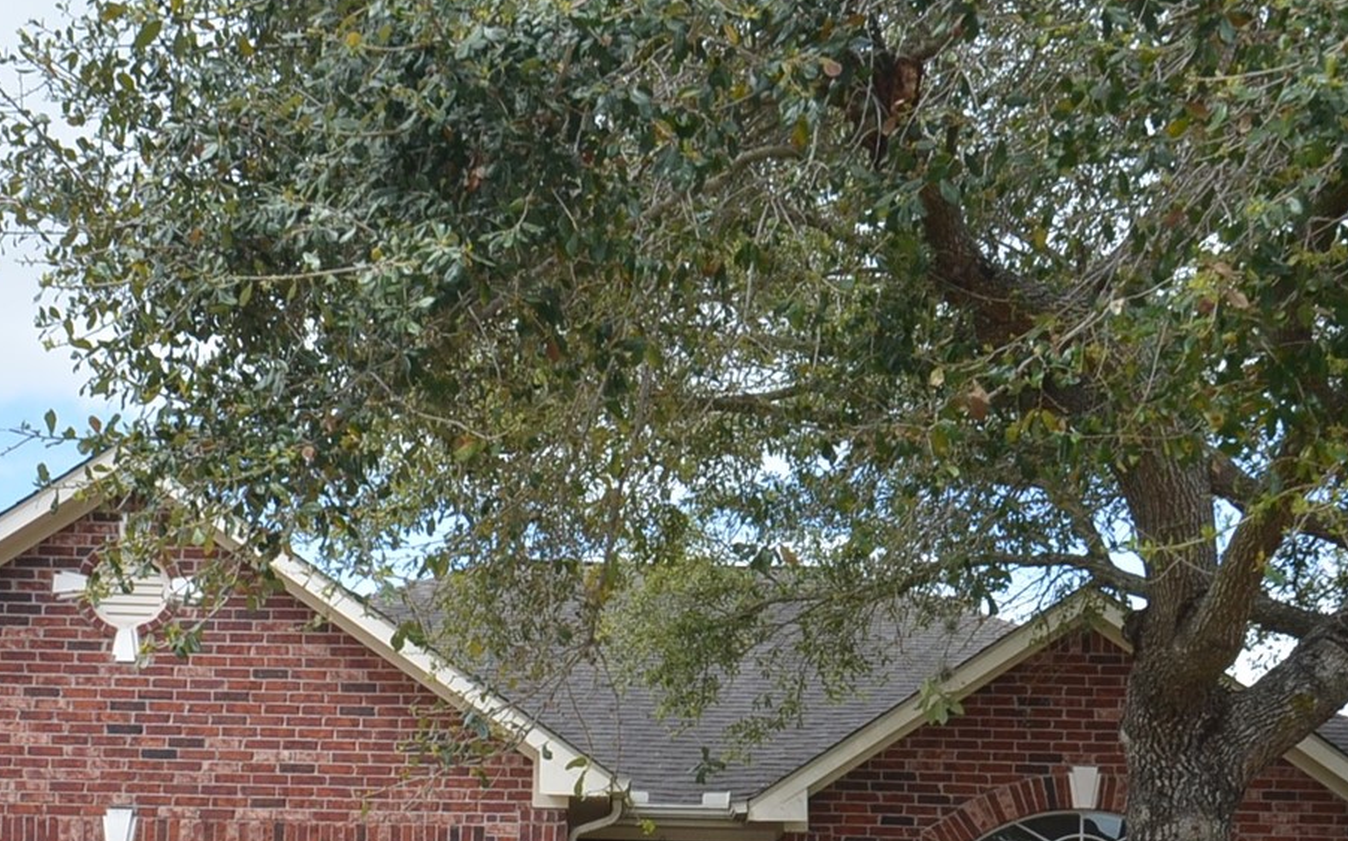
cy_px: 912
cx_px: 603
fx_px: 2167
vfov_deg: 21.0
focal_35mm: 59
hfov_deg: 34.5
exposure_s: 1/320
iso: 320
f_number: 10
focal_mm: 16
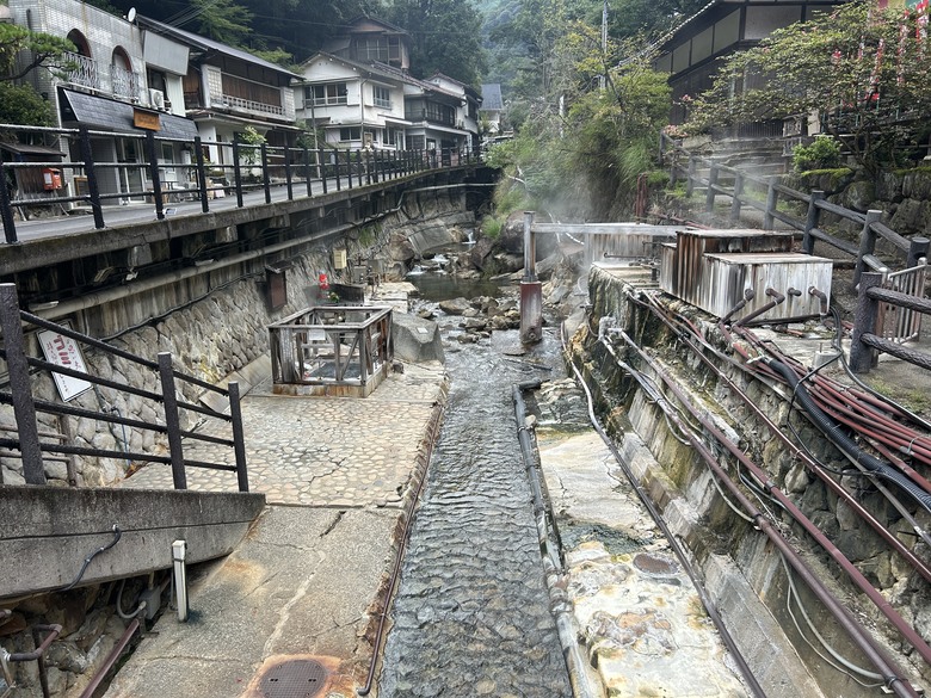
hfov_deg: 67.3
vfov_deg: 53.1
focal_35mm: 26
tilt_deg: -11.7
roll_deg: +1.5
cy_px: 349
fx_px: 699
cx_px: 466
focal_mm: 5.7
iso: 50
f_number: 1.5
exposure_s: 1/371
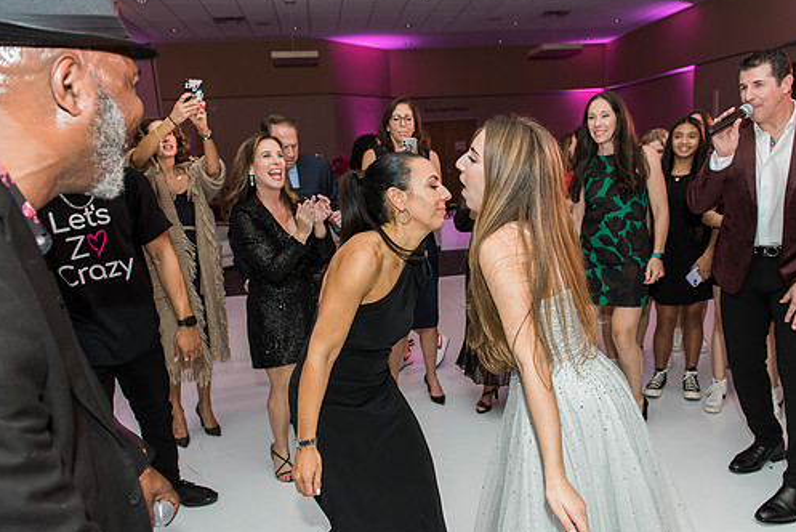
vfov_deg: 46.4
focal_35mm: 28
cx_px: 434
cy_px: 286
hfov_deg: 65.3
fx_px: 619
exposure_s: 1/100
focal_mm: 24
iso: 1000
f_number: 4.5
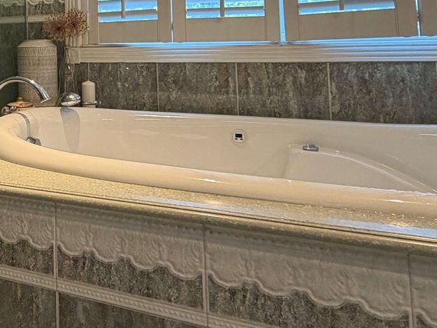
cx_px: -12
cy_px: 17
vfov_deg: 32.2
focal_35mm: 42
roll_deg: +1.5
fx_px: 530
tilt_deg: +3.7
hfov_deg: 39.0
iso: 200
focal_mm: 2.22
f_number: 2.2
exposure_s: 1/120
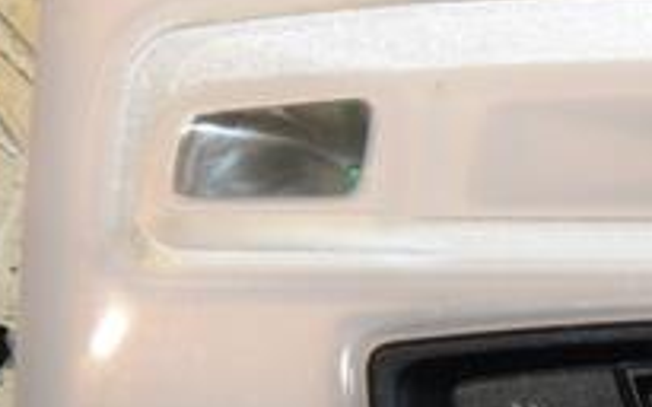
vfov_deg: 5.0
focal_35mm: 260
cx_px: 856
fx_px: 4619
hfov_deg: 8.0
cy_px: 242
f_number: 7.1
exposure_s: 1/200
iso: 800
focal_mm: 58
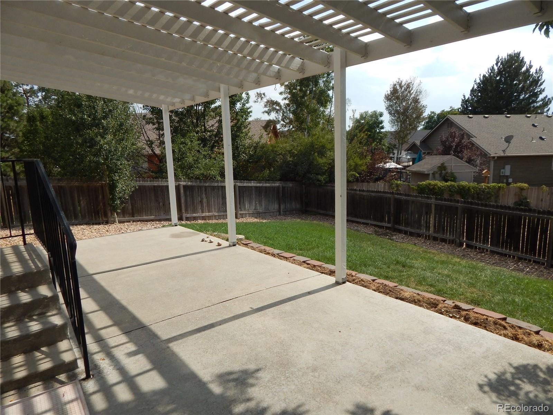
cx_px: 276
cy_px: 208
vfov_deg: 61.1
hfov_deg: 76.4
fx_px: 351
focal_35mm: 22
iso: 125
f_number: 6
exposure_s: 1/800
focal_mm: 4
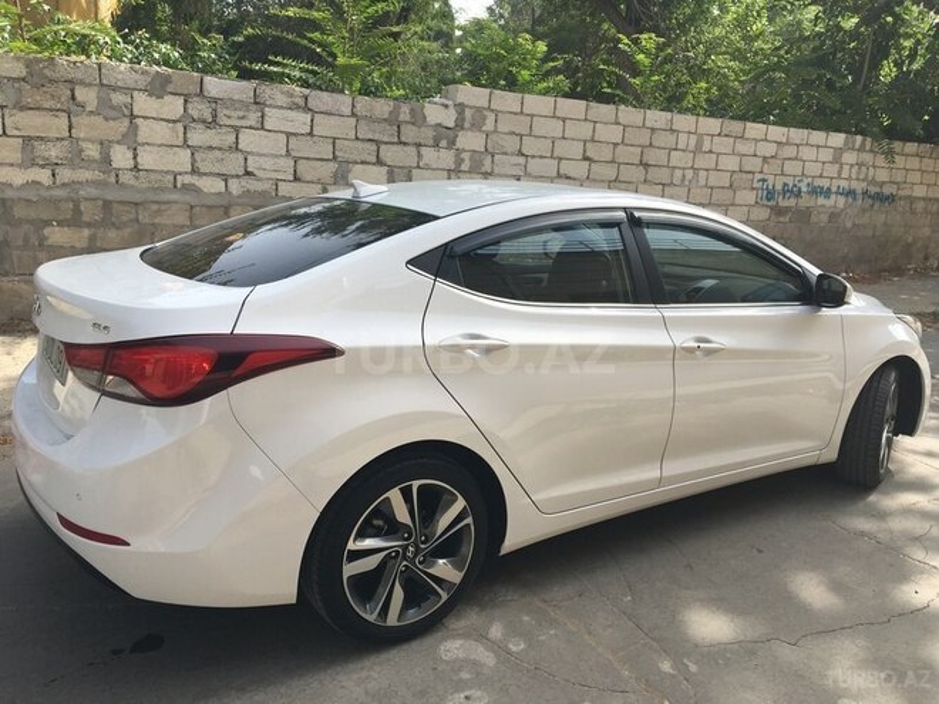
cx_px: 470
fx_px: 787
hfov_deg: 61.7
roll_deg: -4.0
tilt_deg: -14.1
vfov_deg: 48.2
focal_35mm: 29
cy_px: 352
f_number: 2.2
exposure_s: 1/801
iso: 25
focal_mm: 4.15
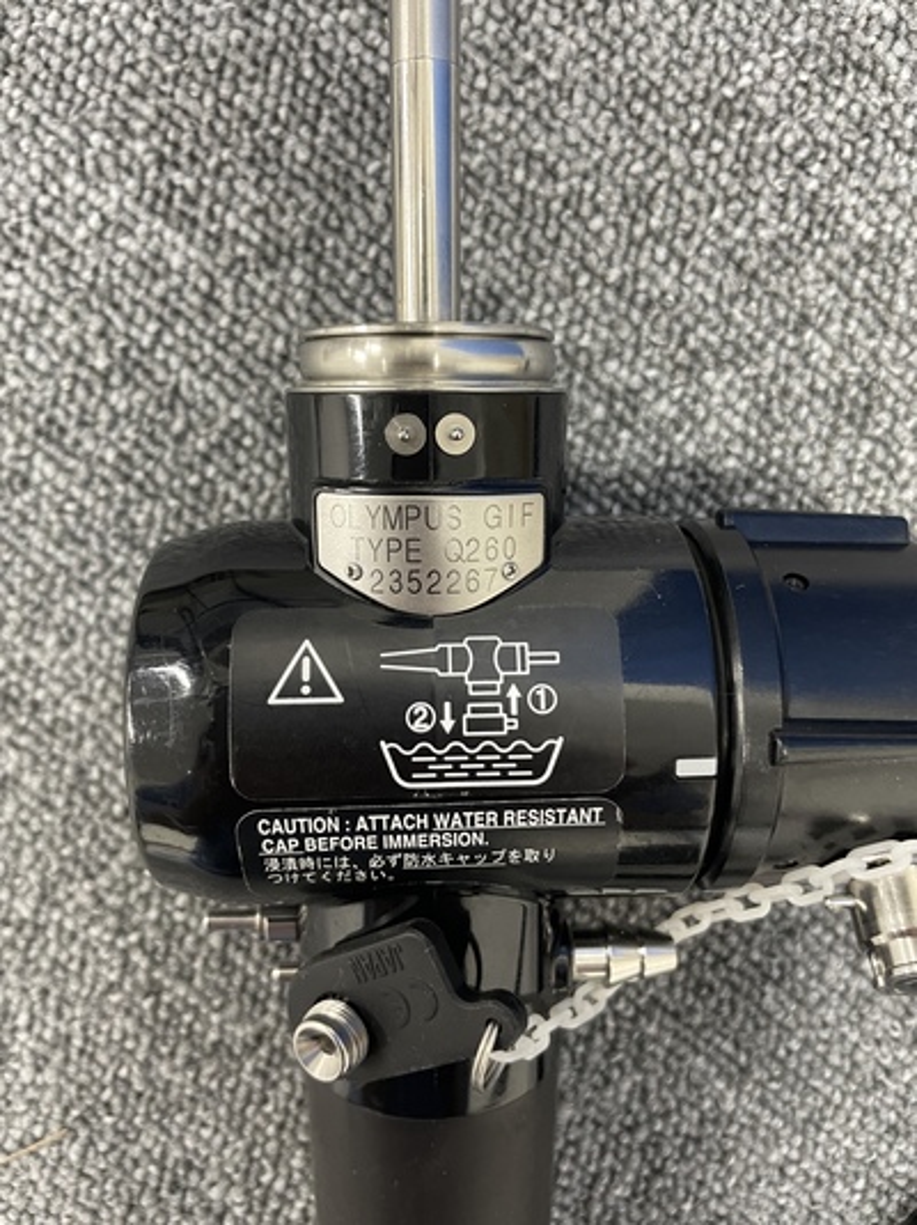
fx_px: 919
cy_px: 612
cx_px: 458
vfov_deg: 67.3
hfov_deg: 53.0
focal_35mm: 26
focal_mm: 4.2
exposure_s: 1/60
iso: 250
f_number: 1.6
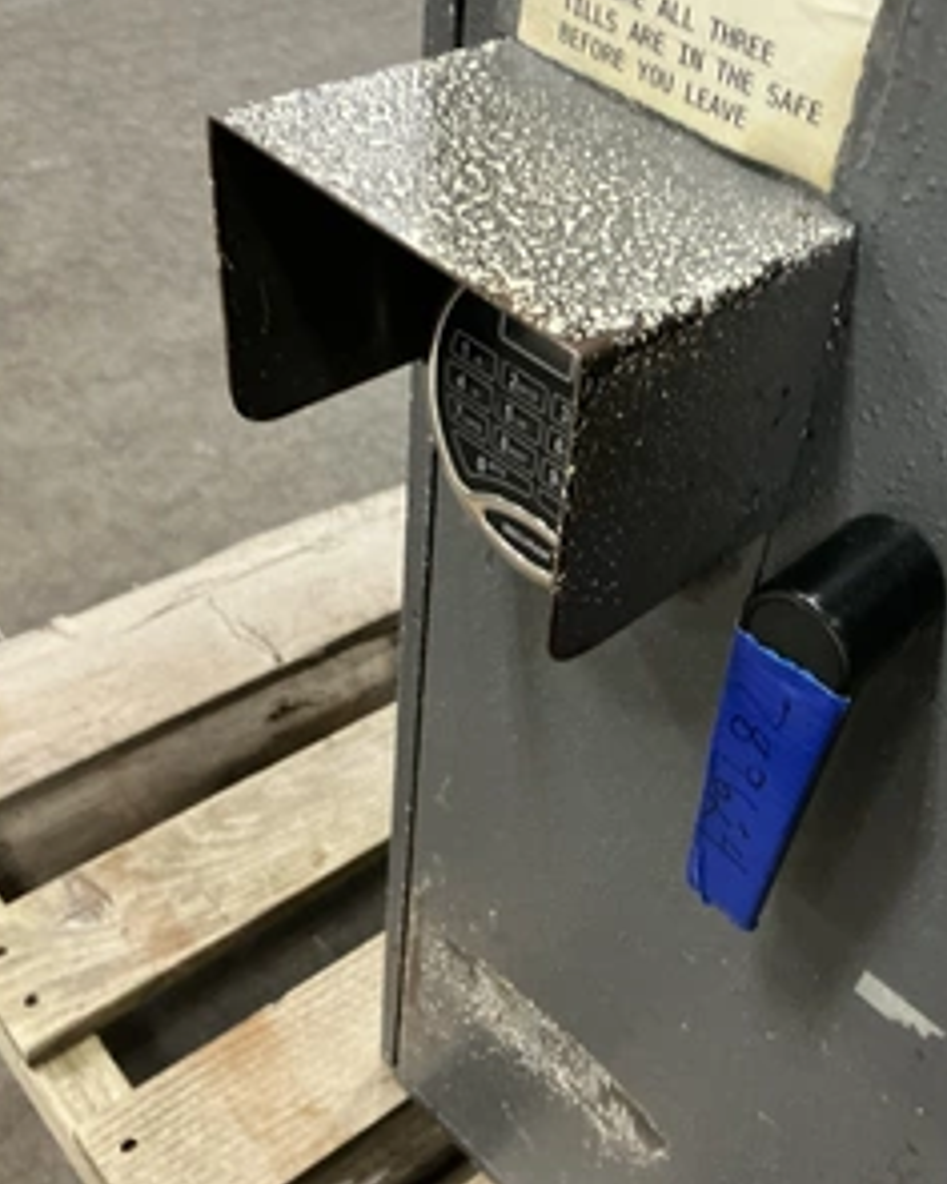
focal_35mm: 37
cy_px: 586
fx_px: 1296
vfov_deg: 49.1
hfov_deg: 39.3
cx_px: 678
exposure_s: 1/30
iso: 320
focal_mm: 3
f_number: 1.8
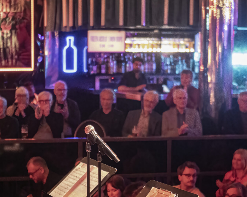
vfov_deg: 16.5
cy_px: 130
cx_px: 114
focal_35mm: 93
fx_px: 680
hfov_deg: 20.6
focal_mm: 25
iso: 10000
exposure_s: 1/400
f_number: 1.2
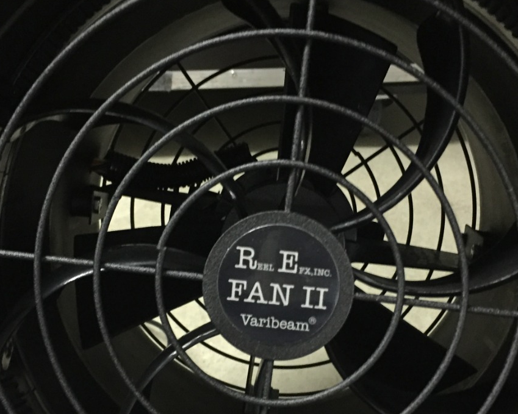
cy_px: 273
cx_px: 248
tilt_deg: -39.7
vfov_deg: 31.2
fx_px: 736
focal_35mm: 48
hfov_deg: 38.8
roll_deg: -4.6
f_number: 2.2
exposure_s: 1/17
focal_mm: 4.15
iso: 640
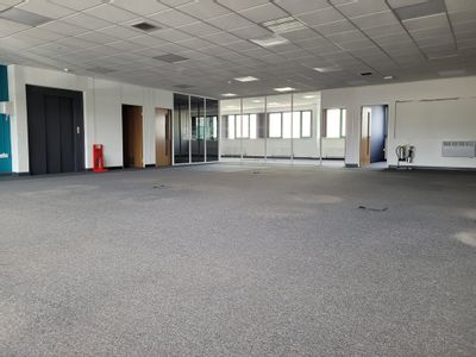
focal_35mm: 26
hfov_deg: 67.3
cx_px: 238
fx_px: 358
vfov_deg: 53.1
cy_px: 178
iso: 80
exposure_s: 1/100
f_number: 1.8
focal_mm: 5.4
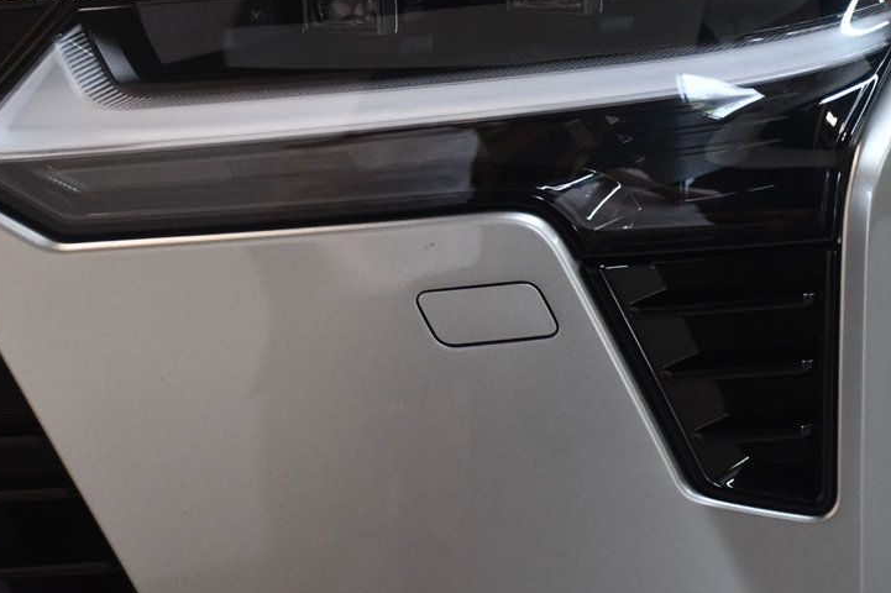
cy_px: 178
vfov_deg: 16.8
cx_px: 437
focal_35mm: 81
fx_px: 2004
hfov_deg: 25.1
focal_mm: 38
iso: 2800
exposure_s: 1/125
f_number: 4.2
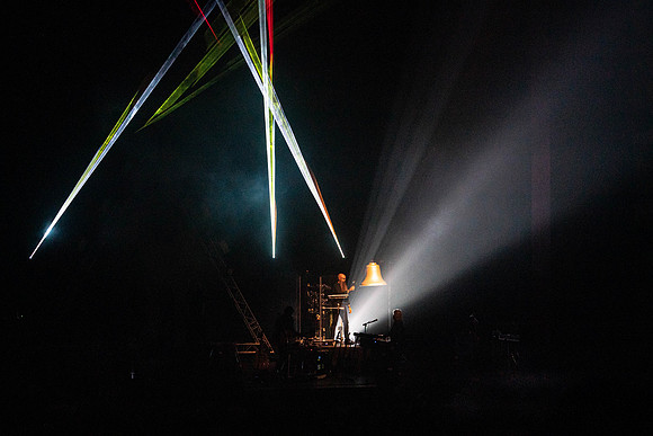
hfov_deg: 27.3
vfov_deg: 18.4
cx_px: 326
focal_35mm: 74
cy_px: 218
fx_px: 1343
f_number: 5.6
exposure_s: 1/250
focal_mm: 74
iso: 6400
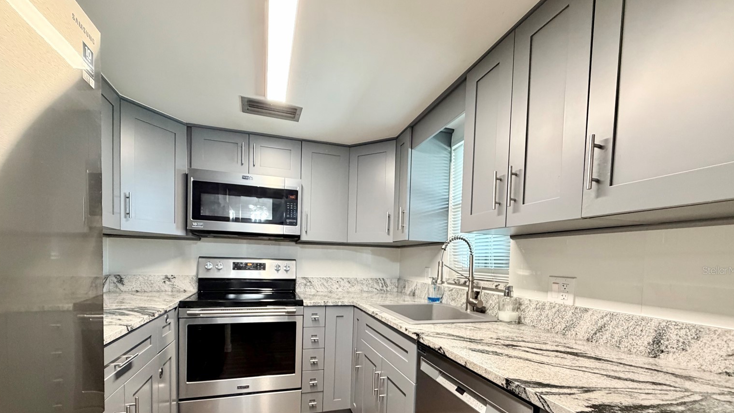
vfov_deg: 65.6
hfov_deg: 99.4
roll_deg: -2.3
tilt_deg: -1.6
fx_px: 311
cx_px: 363
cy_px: 270
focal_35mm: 16
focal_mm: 2.22
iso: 500
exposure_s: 1/60
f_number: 2.2
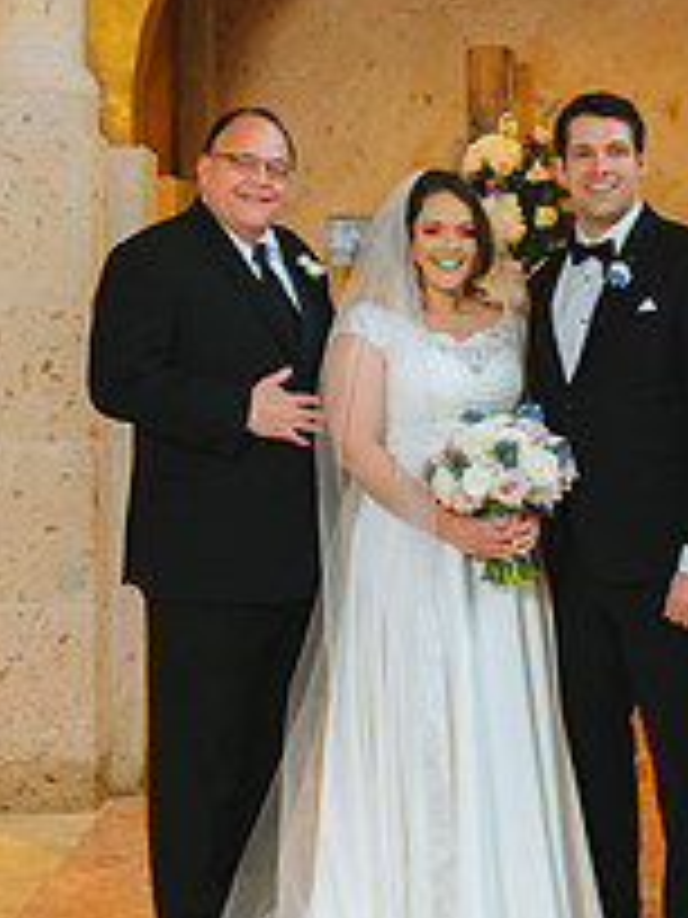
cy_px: 382
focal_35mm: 72
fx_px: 1908
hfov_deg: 20.3
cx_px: 510
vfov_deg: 27.0
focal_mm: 34
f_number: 4
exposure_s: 1/200
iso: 4000
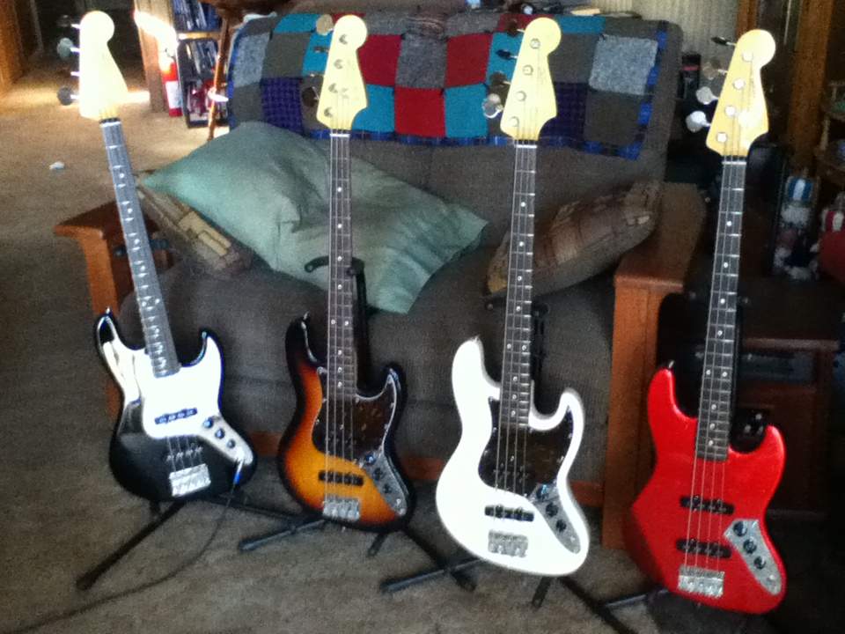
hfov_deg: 56.8
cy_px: 317
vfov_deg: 44.2
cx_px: 422
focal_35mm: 32
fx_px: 781
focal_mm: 3.85
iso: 640
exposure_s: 1/17
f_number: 2.4
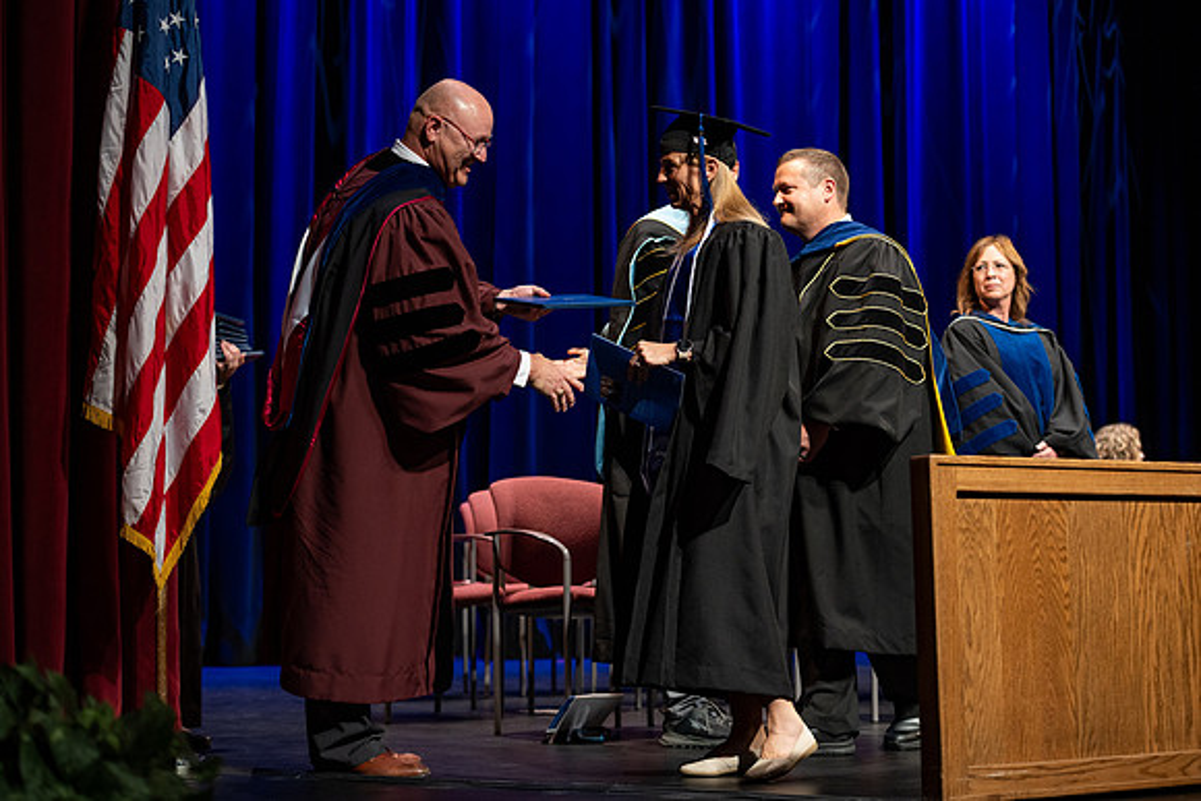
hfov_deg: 28.8
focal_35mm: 70
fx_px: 2336
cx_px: 600
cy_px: 400
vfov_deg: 19.5
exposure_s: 1/250
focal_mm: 70
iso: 640
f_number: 2.8
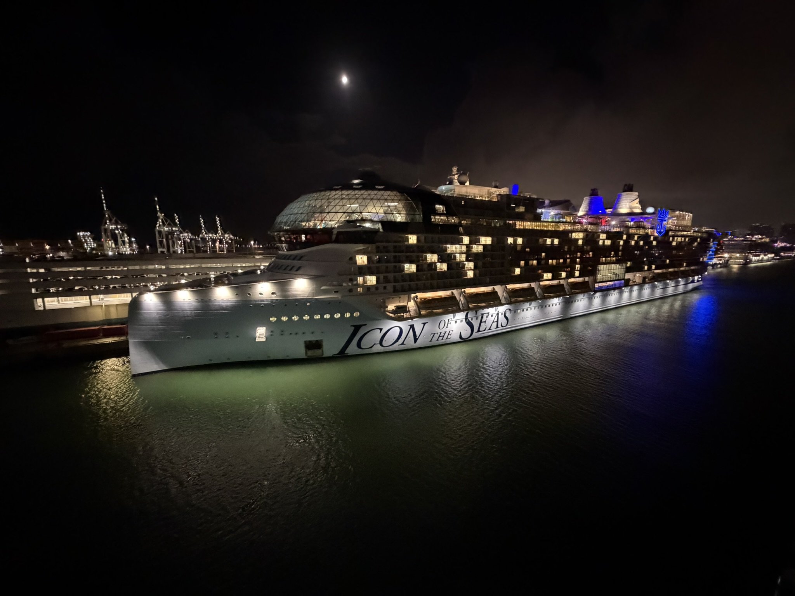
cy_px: 298
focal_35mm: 14
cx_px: 398
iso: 1600
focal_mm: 2.22
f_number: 2.2
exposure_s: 1/30
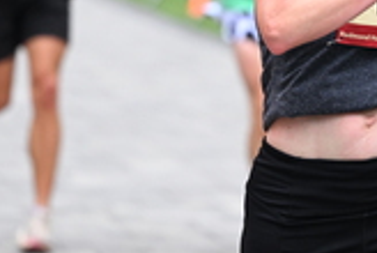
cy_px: -40
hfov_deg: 5.1
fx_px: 4217
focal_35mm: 402
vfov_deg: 3.4
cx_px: 324
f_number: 2.8
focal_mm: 120
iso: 1600
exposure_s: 1/1250
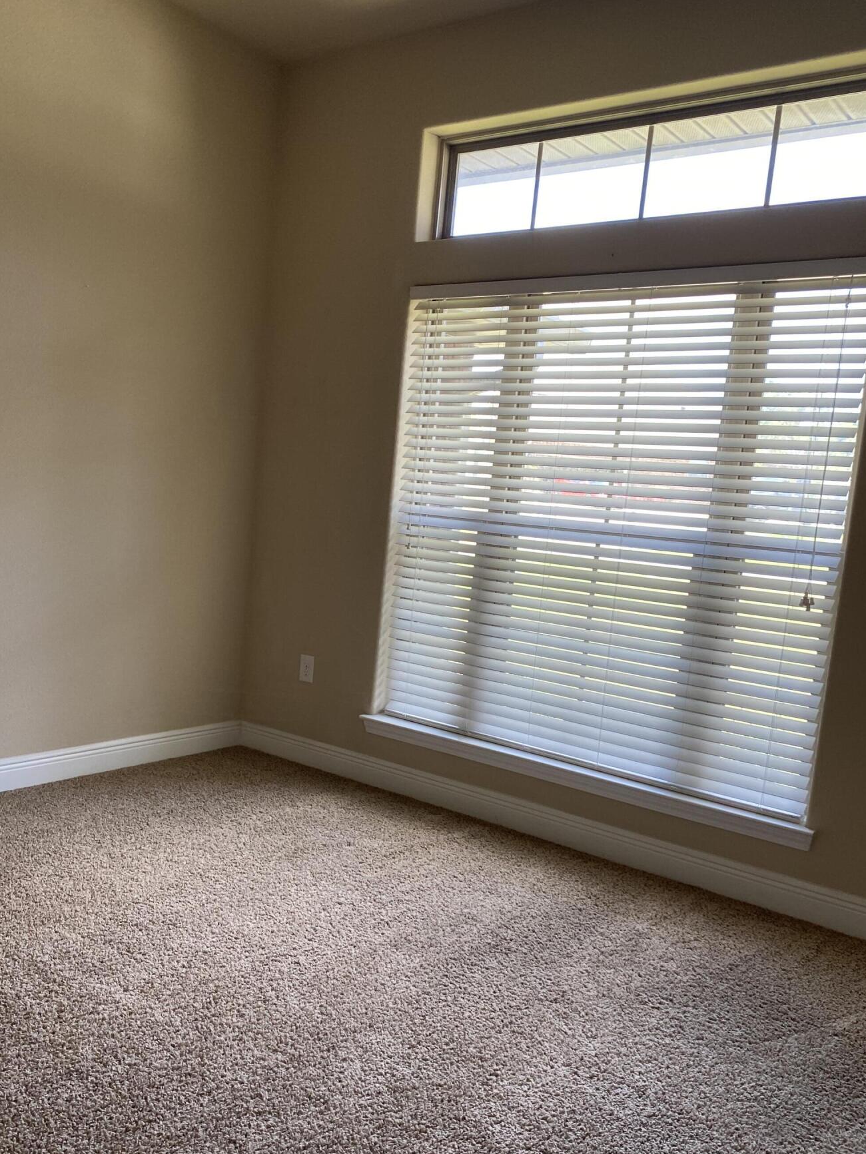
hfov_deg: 46.8
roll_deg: -5.1
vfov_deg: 59.8
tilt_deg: -6.3
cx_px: 424
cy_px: 633
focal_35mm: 30
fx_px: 1001
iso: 64
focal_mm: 4.25
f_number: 1.8
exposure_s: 1/121
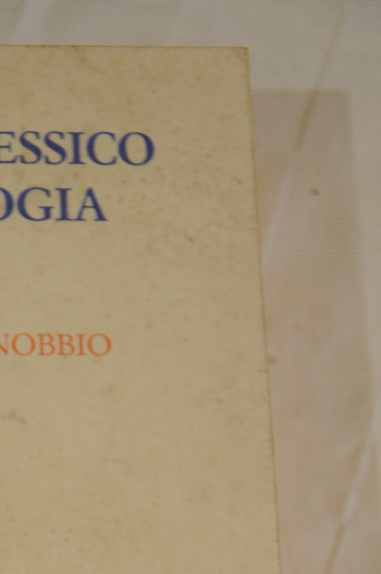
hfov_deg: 9.6
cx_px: -44
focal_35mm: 141
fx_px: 2244
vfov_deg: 14.3
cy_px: 601
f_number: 2.8
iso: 200
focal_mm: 40
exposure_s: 1/30
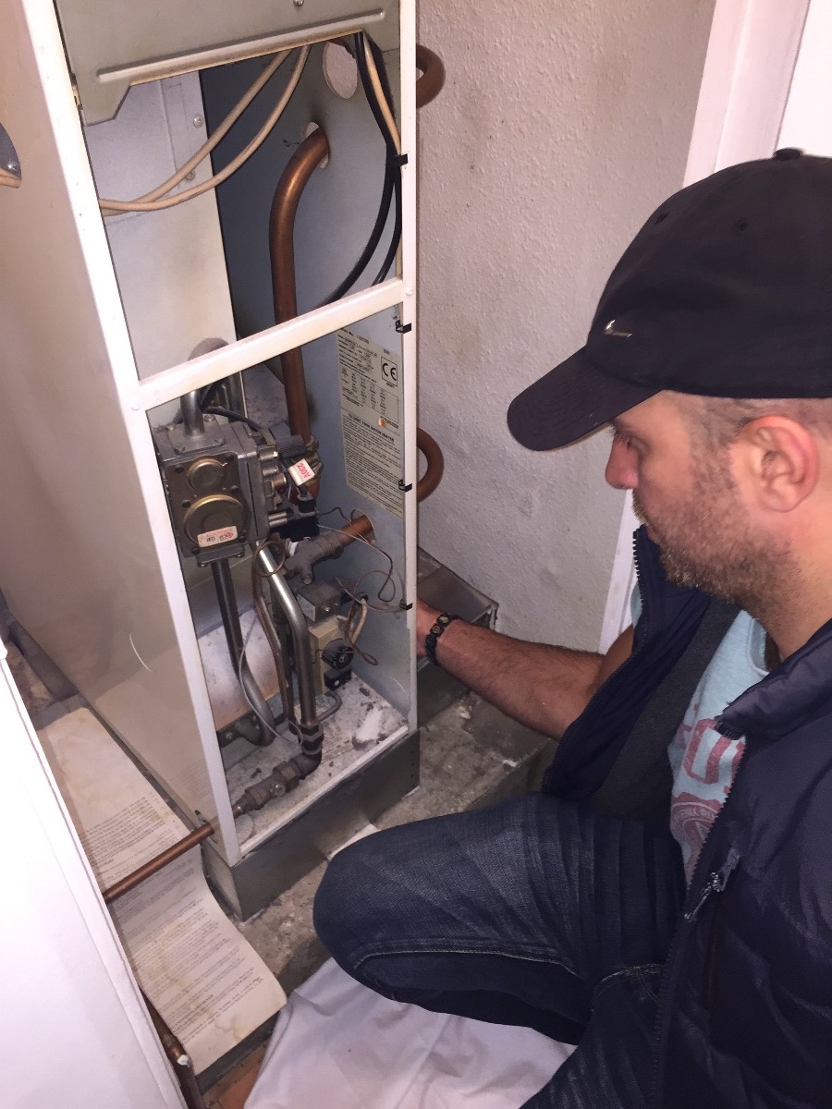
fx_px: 929
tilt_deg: -39.5
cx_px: 416
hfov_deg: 48.2
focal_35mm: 29
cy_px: 554
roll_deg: +0.1
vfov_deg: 61.7
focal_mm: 4.15
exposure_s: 1/30
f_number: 2.2
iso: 100
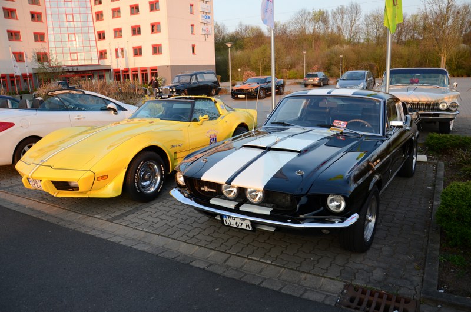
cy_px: 156
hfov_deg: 67.5
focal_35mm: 27
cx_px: 236
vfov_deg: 47.7
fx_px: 353
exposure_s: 1/80
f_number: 4.5
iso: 100
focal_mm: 18
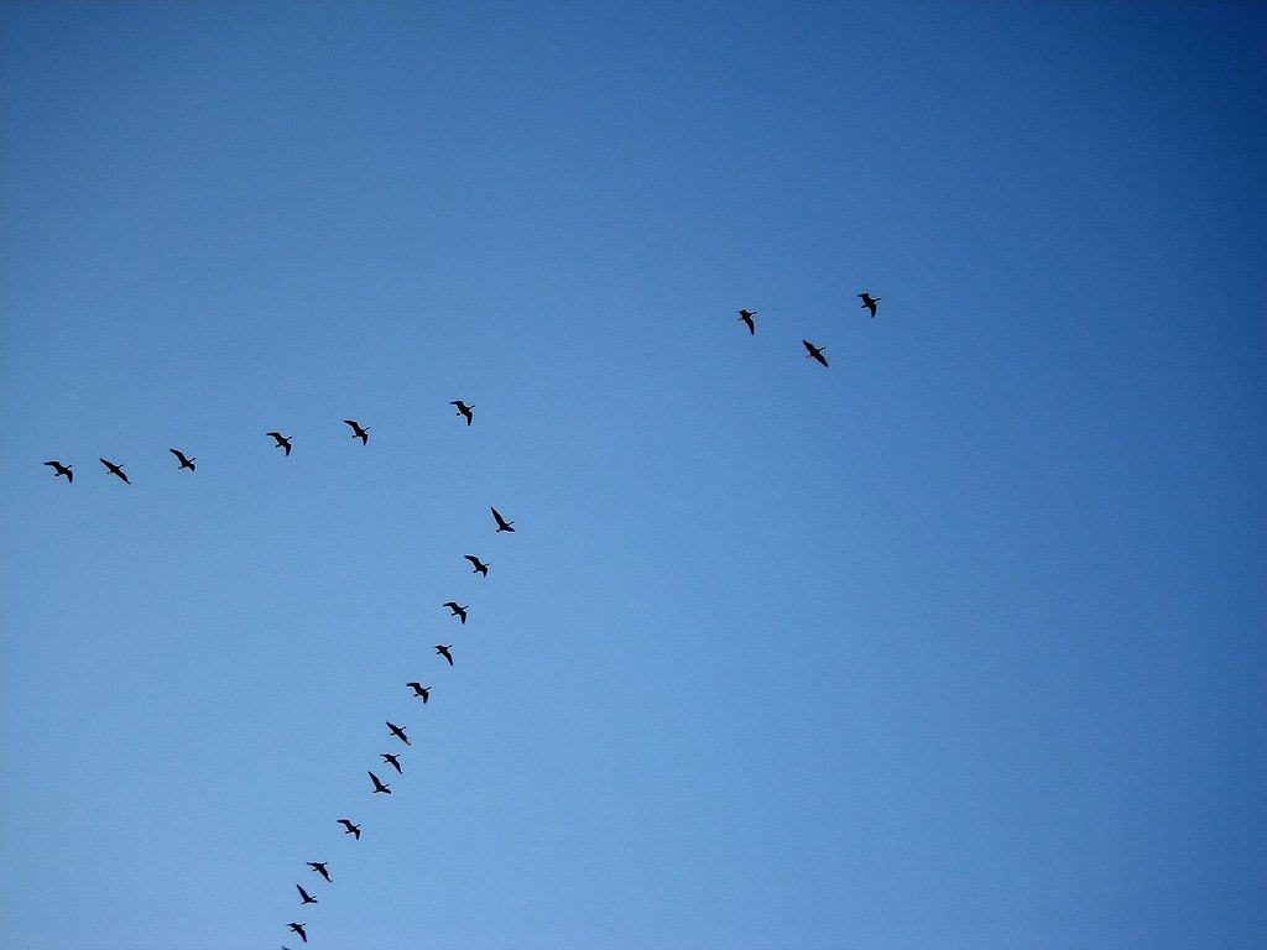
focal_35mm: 94
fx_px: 3441
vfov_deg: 15.7
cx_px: 634
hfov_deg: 20.9
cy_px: 475
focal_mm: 16.7
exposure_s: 1/125
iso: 100
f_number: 5
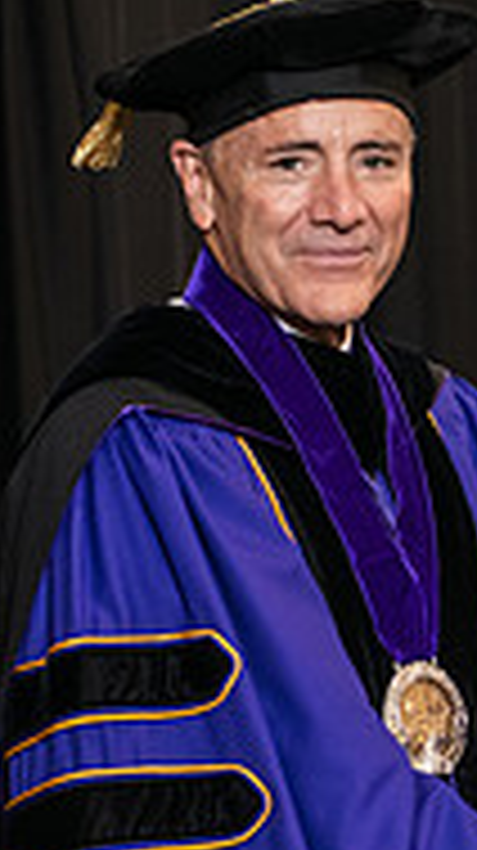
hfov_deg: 5.3
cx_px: 760
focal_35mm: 225
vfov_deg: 9.6
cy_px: 492
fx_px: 5071
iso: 1600
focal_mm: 70
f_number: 5
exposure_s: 1/125
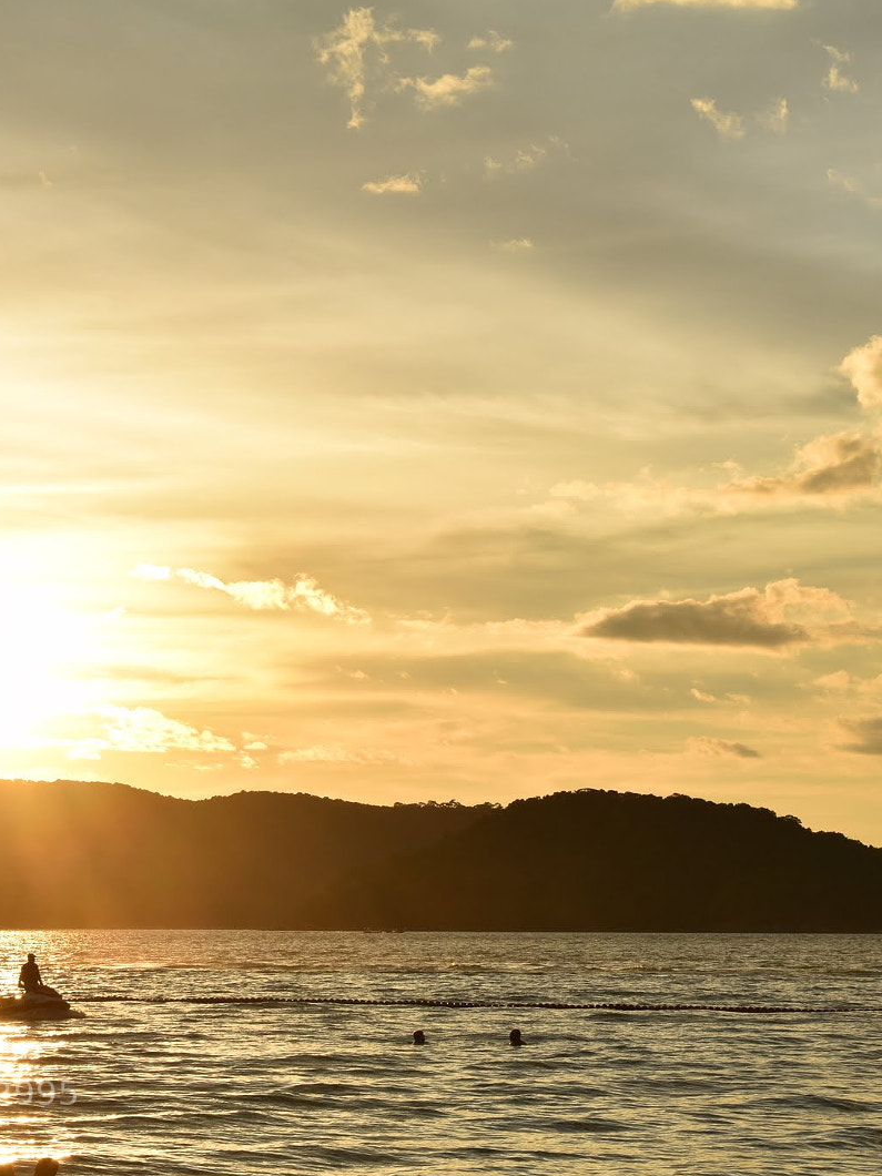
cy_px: 589
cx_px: 385
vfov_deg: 16.5
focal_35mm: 120
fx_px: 4067
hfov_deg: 12.4
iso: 200
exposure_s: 1/640
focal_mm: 55
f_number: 13
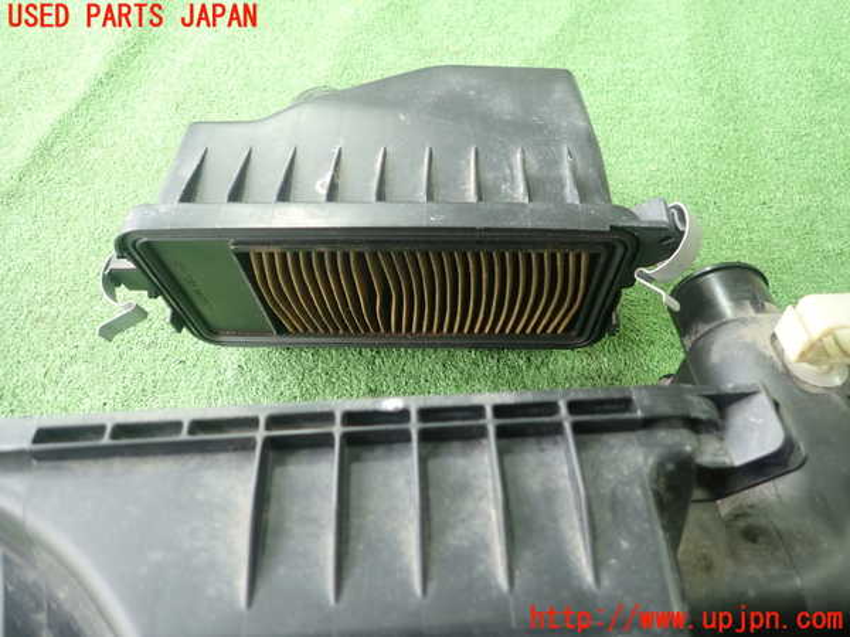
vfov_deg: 54.9
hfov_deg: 69.4
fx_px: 614
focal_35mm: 25
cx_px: 425
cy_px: 318
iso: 200
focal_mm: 4.5
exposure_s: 1/40
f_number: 2
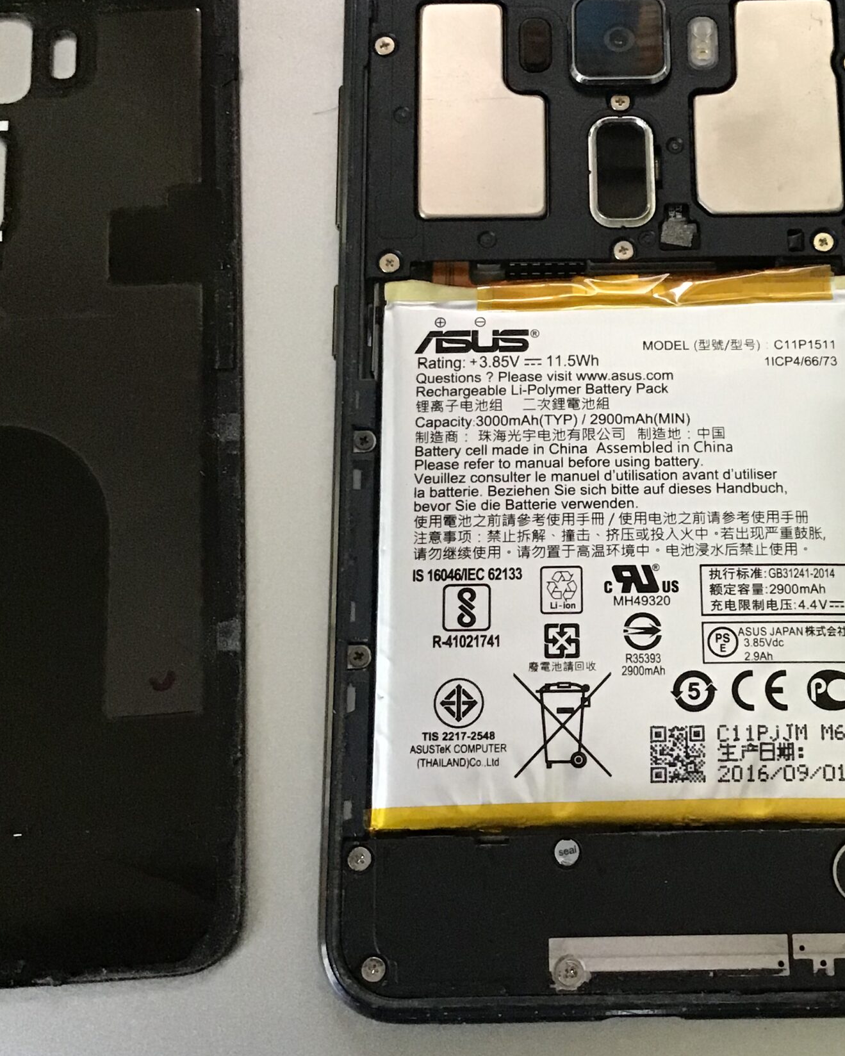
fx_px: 1469
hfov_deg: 31.7
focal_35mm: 47
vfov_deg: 39.5
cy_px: 488
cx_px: 595
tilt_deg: -73.6
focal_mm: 3.3
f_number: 2.4
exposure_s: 1/30
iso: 200
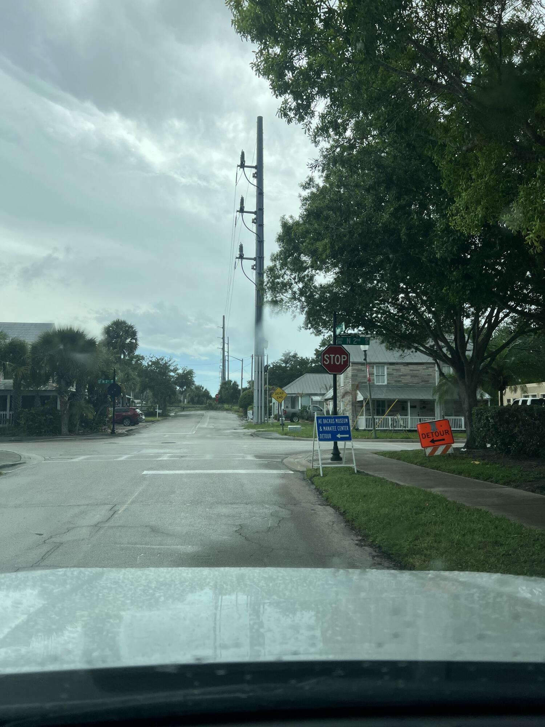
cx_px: 272
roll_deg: -0.6
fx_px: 546
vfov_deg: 67.3
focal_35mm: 26
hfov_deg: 53.1
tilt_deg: +6.3
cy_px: 364
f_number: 1.5
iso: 50
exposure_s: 1/3077
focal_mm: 5.7
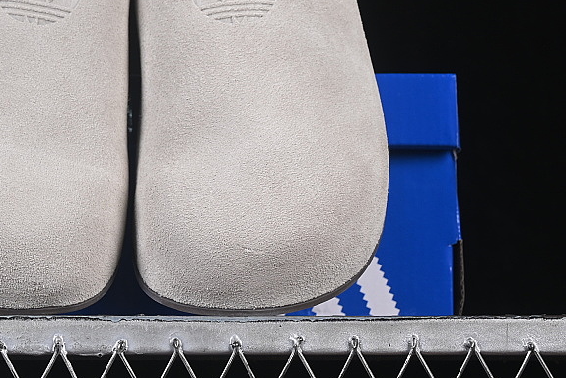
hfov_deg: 14.5
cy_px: 91
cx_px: 120
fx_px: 2217
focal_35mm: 141
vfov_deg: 9.7
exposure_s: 1/60
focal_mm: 50
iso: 160
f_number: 8
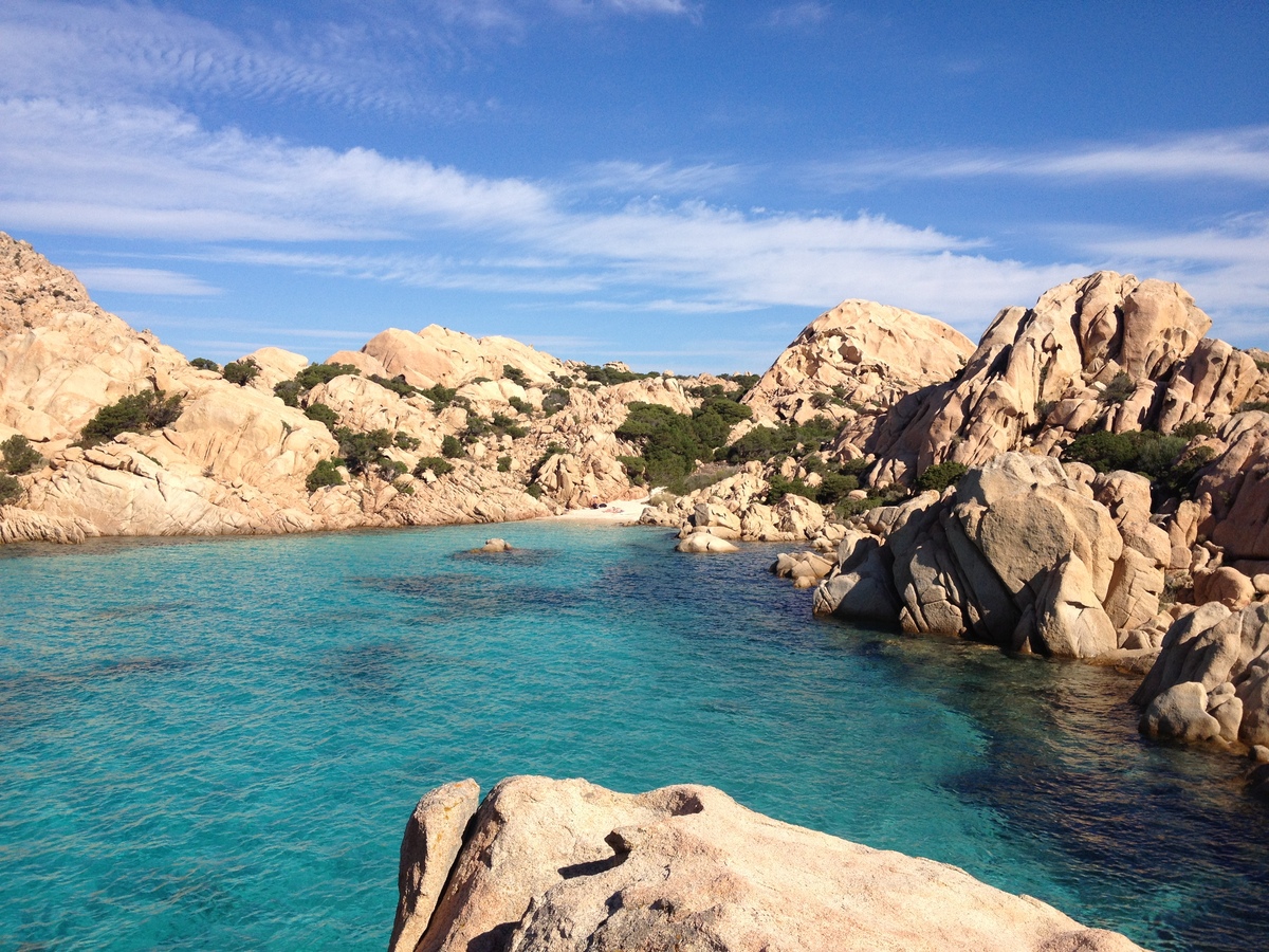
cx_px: 634
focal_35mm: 35
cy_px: 476
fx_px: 1283
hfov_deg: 52.6
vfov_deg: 40.7
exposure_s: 1/2123
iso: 64
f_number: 2.4
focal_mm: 4.28
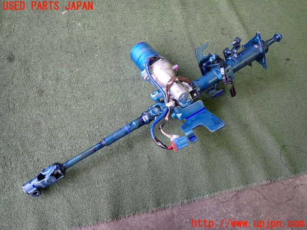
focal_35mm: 25
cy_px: 115
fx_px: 222
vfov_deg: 54.9
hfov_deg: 69.4
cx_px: 154
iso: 200
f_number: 2
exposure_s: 1/40
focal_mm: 4.5
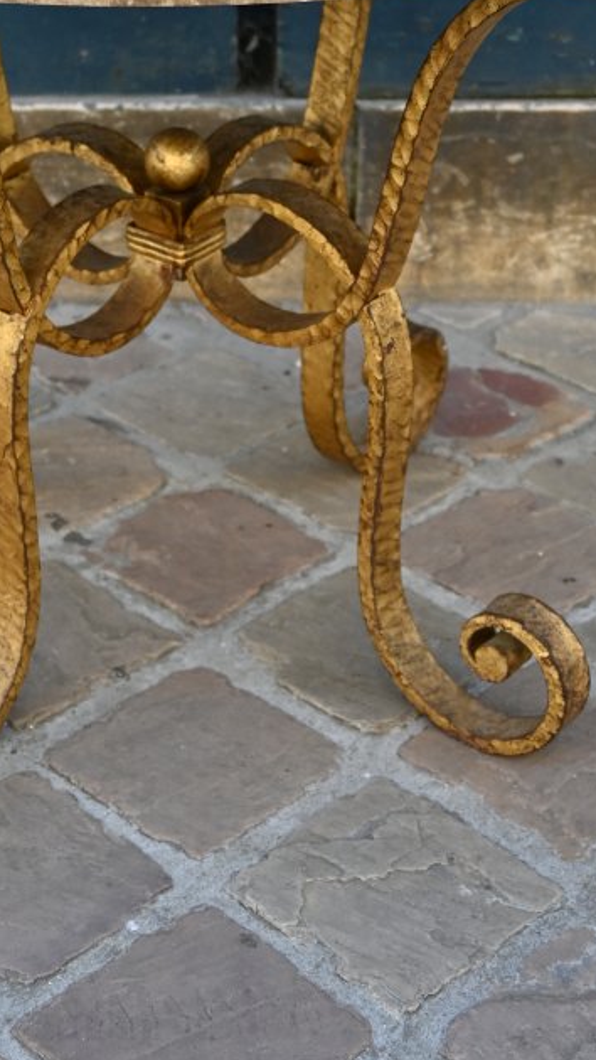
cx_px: 158
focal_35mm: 75
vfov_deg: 28.1
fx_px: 2106
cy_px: 377
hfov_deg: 16.0
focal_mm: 25
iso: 250
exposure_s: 1/250
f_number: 4
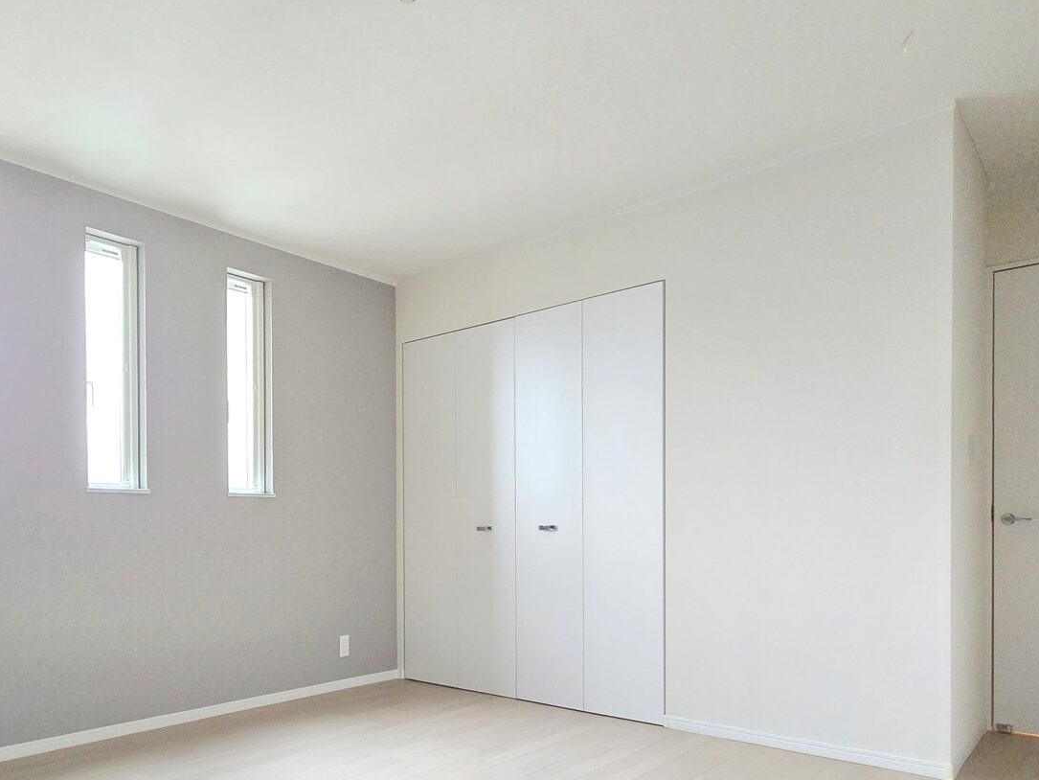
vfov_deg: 57.3
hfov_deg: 72.8
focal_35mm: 23
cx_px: 397
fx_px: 690
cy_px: 535
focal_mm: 2.2
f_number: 2.2
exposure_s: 1/50
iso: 640
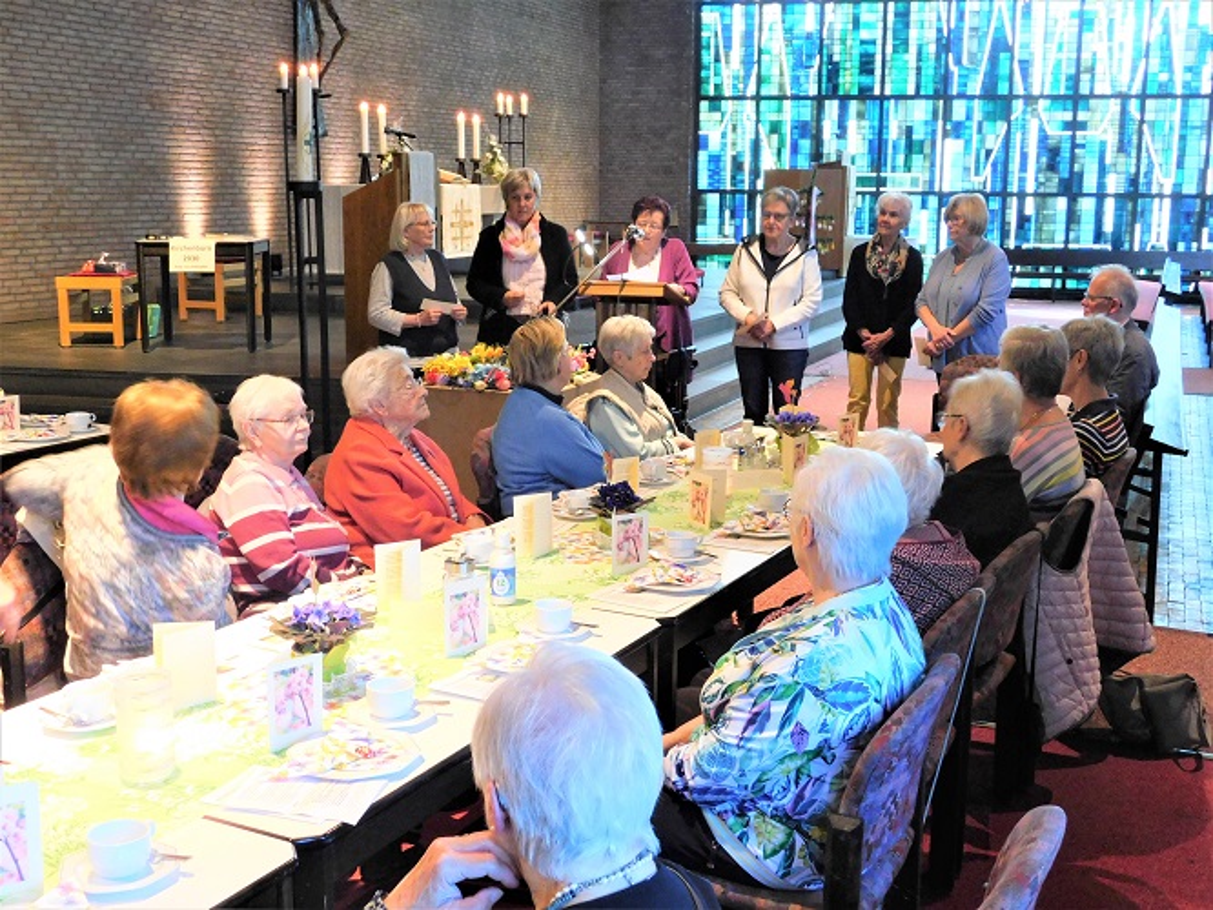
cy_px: 455
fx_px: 1402
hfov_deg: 46.8
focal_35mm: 40
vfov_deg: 36.0
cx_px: 606
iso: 400
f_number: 3.6
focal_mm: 7.1
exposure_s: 1/8
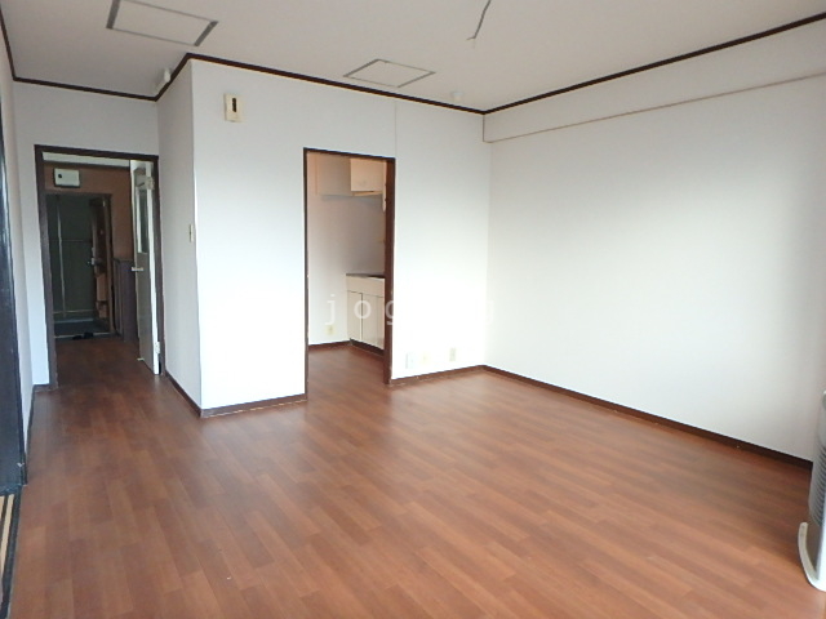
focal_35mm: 21
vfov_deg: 63.4
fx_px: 501
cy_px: 310
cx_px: 413
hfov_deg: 79.0
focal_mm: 3.7
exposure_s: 1/30
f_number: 3.5
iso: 400
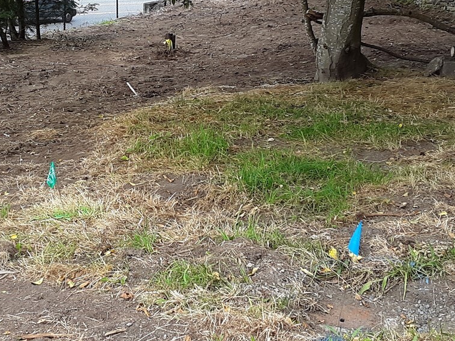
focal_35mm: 59
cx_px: 116
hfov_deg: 32.1
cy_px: 125
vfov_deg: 24.7
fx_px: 775
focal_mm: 2.91
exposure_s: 1/192
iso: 40
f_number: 1.9
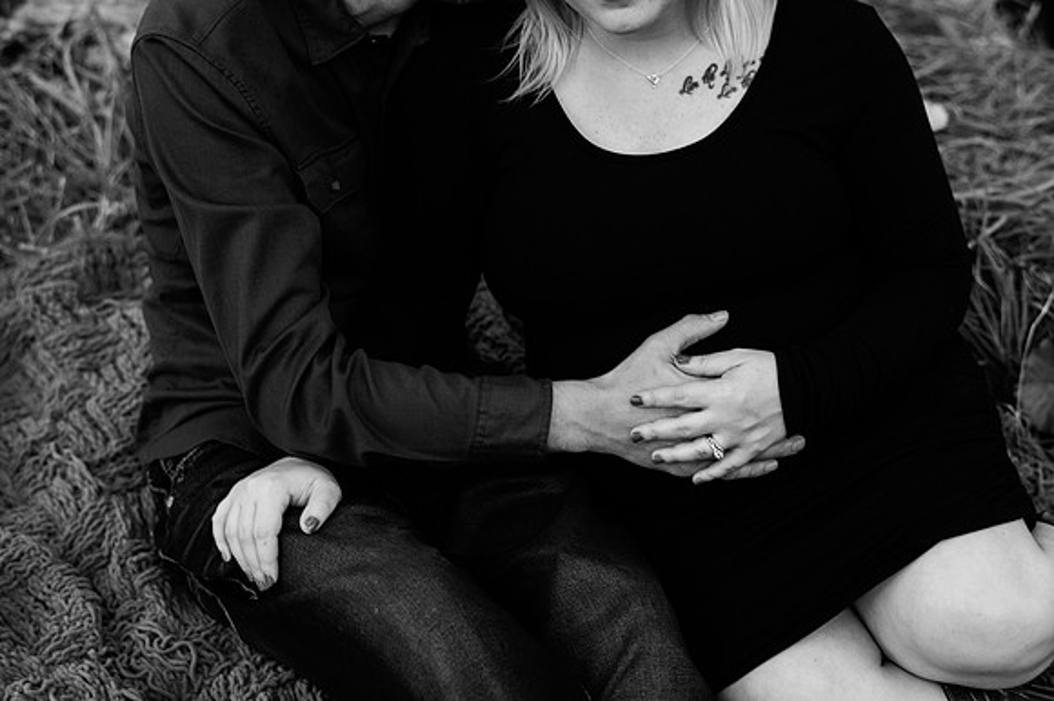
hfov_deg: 34.5
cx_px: 527
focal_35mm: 58
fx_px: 1697
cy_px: 350
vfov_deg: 23.4
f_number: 3.2
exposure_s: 1/200
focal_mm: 58
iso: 400
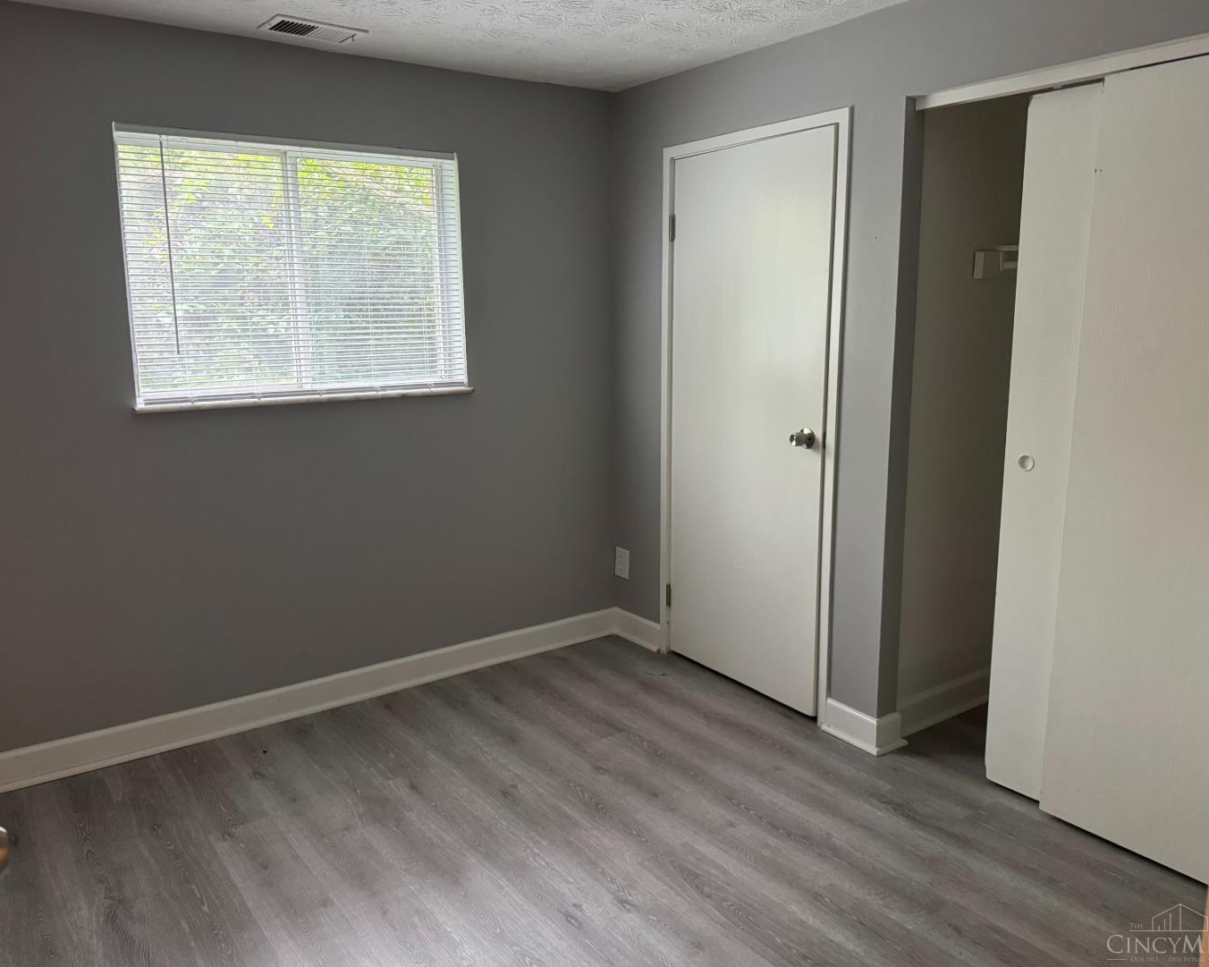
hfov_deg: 66.0
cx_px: 573
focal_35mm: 26
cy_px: 472
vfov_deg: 54.9
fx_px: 930
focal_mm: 6.76
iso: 640
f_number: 1.78
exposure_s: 1/40
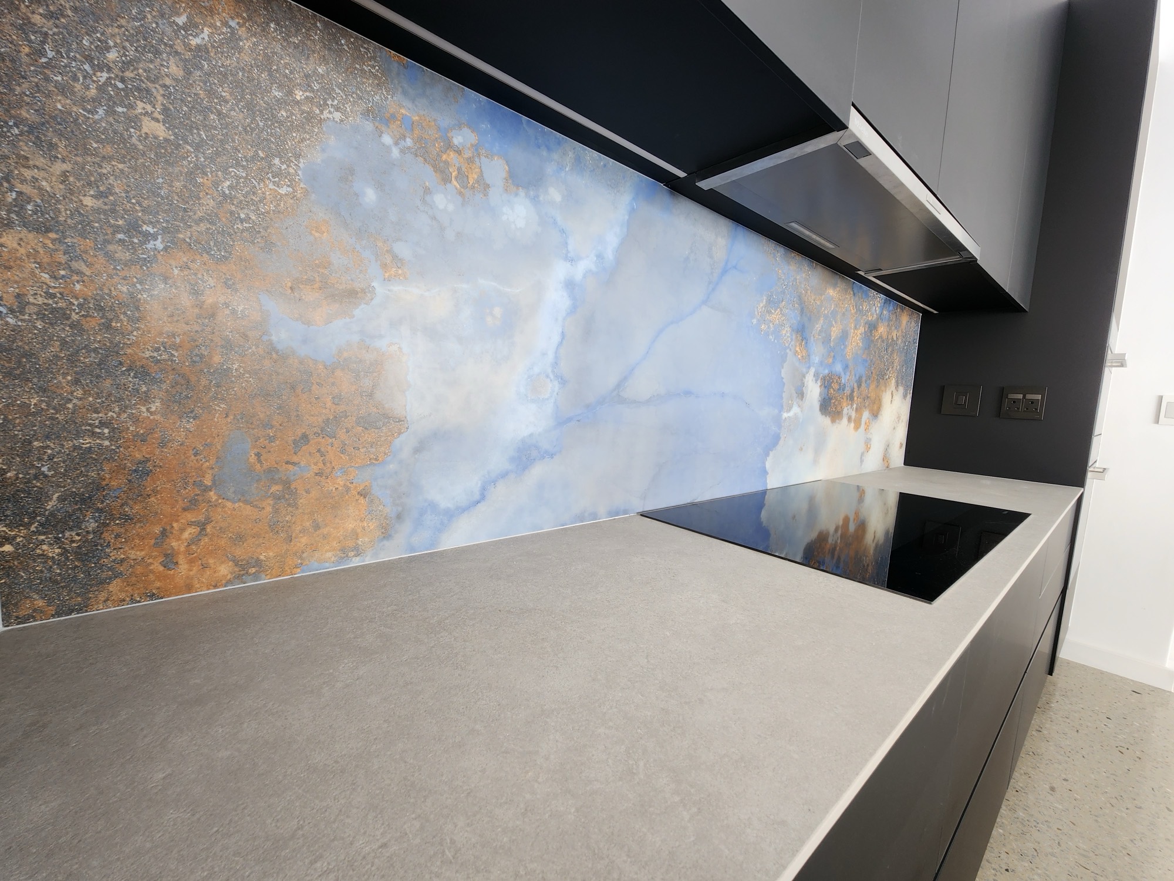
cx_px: 587
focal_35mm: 13
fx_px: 441
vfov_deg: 89.9
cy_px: 440
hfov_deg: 106.2
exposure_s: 1/50
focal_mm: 2.2
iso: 64
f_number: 2.2
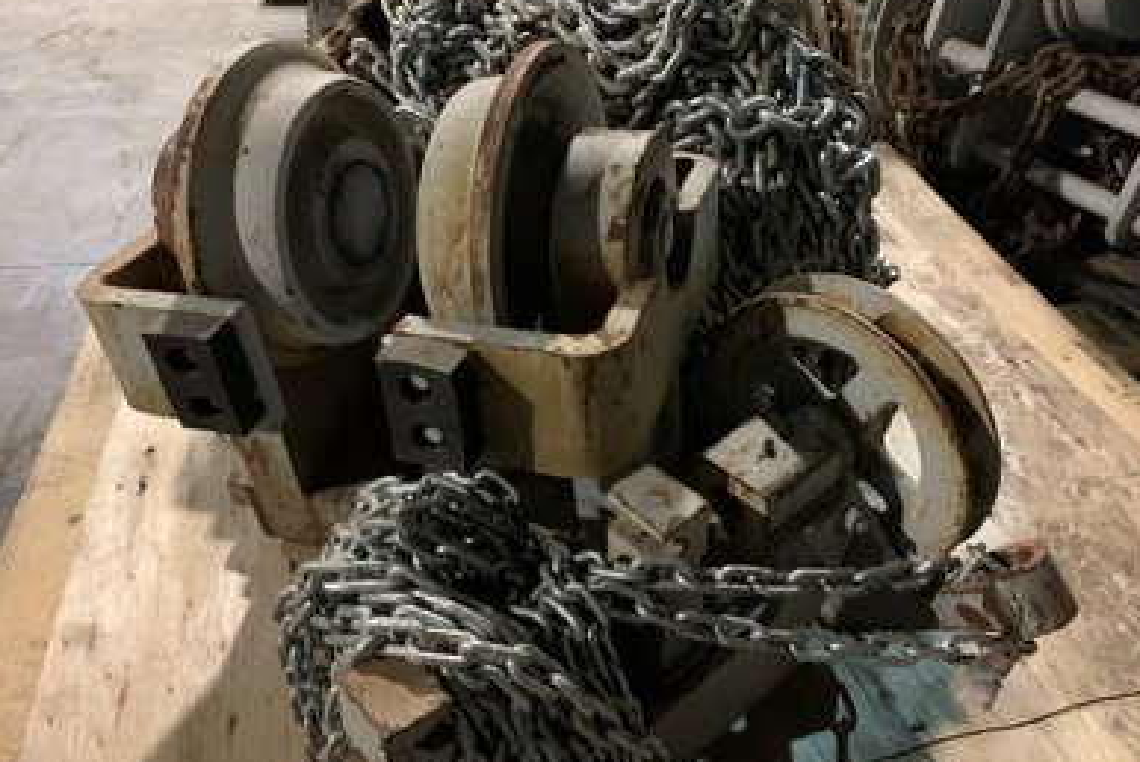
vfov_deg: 46.5
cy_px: 399
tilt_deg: -32.3
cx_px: 585
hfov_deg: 65.4
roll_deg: -1.9
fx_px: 887
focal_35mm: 28
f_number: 1.8
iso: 640
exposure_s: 1/24
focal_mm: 4.25
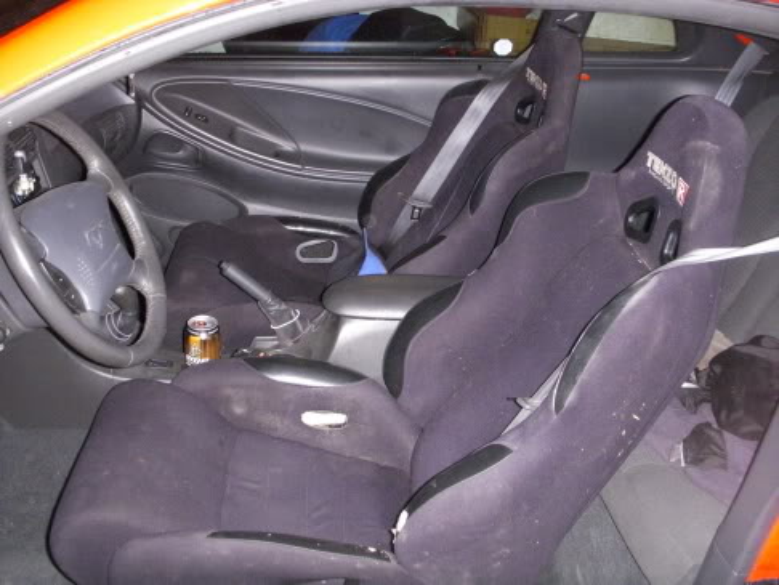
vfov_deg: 37.8
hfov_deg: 49.0
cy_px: 292
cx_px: 390
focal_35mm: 38
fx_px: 856
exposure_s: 1/250
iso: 800
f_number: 3.3
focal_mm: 6.3
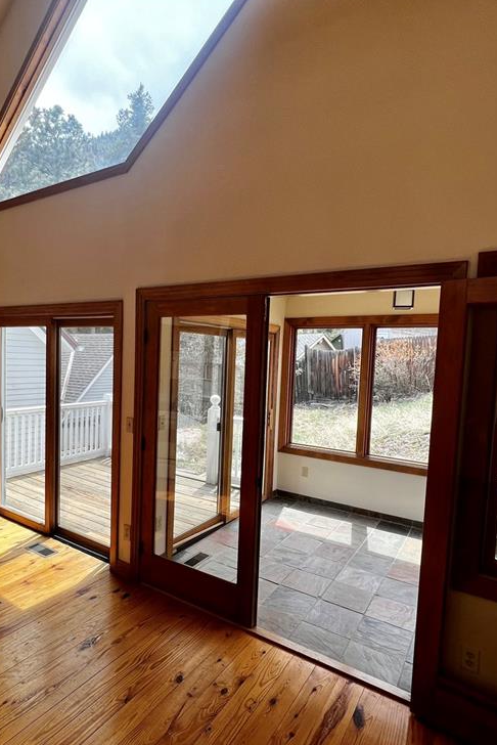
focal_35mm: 19
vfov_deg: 86.9
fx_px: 393
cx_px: 217
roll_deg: -2.3
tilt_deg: -4.2
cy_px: 384
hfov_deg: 64.4
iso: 32
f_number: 1.8
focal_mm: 1.57
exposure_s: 1/113
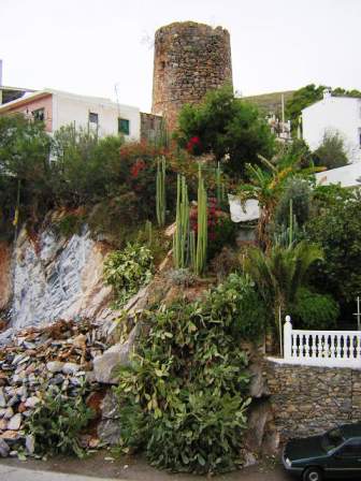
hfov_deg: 39.7
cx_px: 180
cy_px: 240
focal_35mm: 36
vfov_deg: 51.4
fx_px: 501
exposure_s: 1/211
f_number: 2.6
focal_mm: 4.7
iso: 100
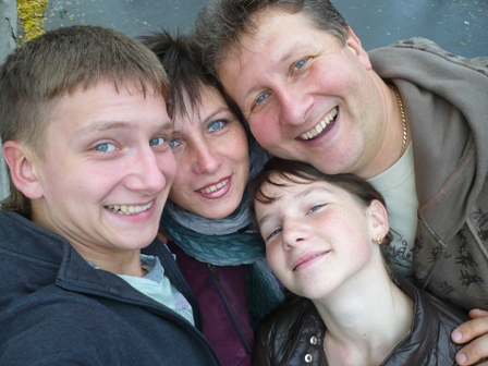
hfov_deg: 52.6
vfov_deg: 40.7
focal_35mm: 35
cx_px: 244
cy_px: 183
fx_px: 493
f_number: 2.8
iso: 100
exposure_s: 1/50
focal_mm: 5.8
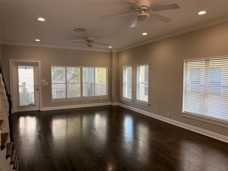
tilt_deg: -4.0
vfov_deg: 56.8
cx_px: 114
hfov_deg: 71.6
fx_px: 158
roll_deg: +0.0
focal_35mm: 24
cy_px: 86
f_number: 1.78
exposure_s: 1/240
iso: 160
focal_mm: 6.76
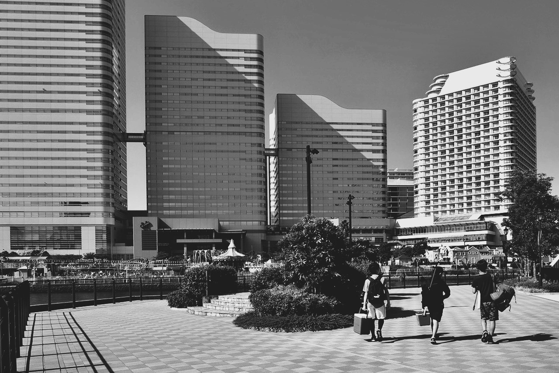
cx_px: 280
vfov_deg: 47.9
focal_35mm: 27
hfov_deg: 67.4
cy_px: 186
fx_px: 419
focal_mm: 18
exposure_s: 1/210
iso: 200
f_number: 5.6
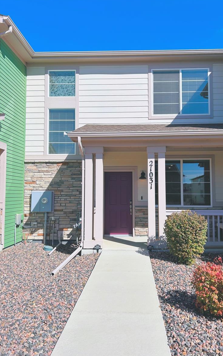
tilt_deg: +4.8
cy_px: 178
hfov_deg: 44.4
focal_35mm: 28
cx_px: 127
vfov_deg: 66.5
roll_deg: +0.1
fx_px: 272
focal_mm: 5.7
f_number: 1.5
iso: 50
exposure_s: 1/6211
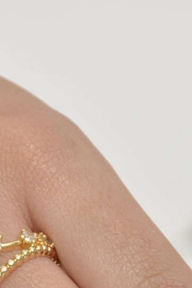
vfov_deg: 6.0
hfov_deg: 4.0
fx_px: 2736
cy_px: 275
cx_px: -5
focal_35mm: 342
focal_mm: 60
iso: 640
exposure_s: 1/1000
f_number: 8
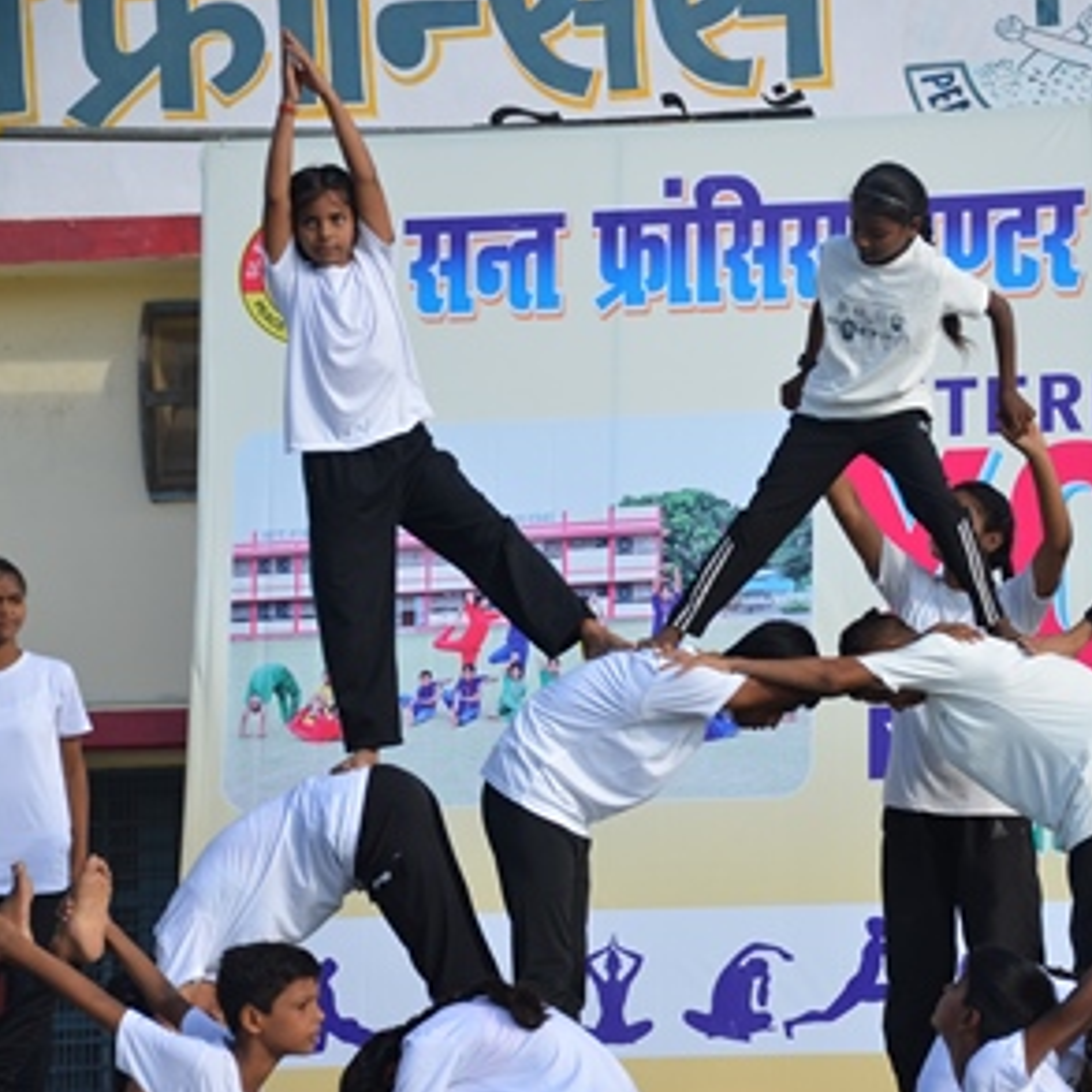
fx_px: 4854
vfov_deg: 12.8
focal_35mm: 136
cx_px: 831
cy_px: 546
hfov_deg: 12.8
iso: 200
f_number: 6.3
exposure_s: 1/640
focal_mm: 70
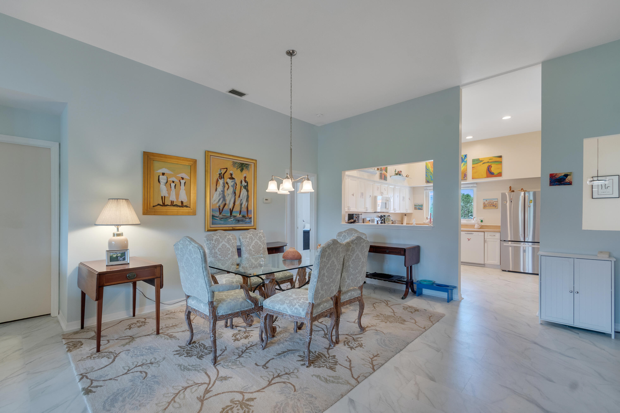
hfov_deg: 100.4
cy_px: 206
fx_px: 258
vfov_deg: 77.3
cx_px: 310
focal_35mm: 15
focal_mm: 10
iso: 320
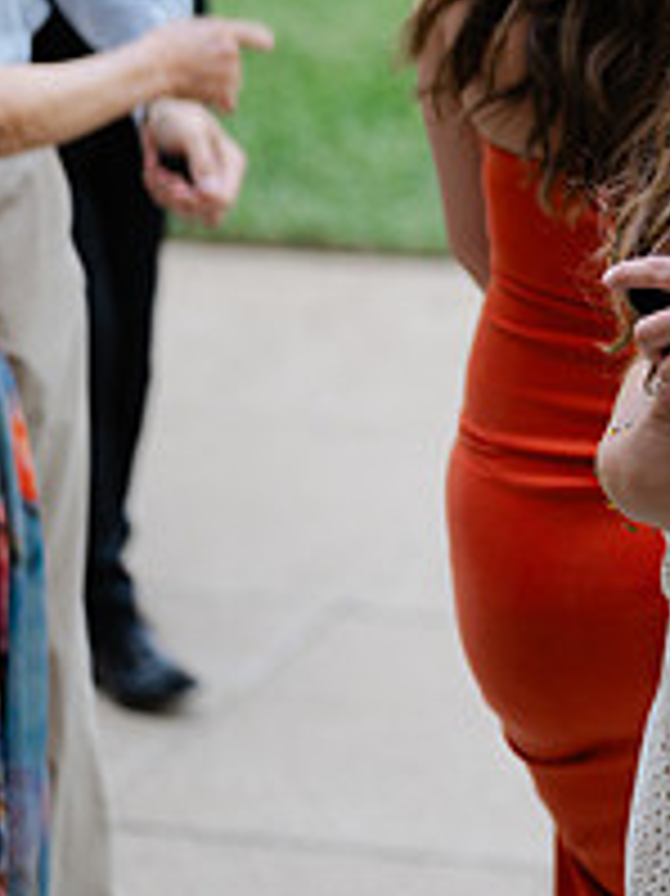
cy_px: 97
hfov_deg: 10.0
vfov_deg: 14.0
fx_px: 3617
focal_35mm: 140
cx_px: 1219
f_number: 1.8
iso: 64
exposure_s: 1/250
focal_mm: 50
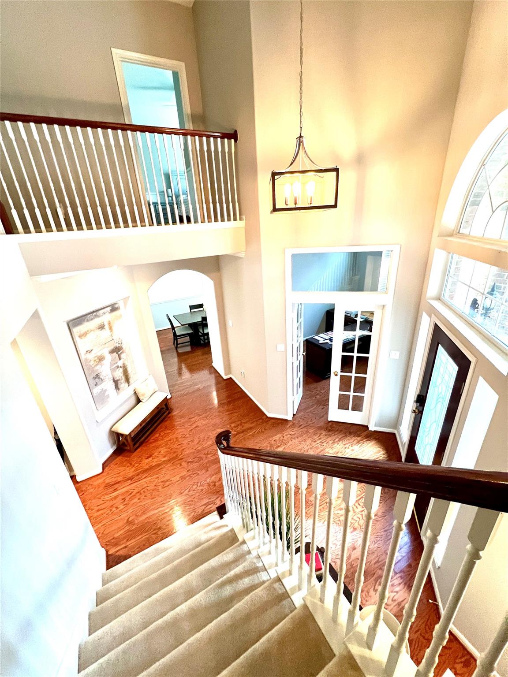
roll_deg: +3.8
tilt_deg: -23.1
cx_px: 254
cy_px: 338
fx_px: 254
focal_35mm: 13
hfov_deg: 89.9
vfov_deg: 106.2
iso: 400
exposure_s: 1/60
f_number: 1.8
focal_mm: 1.57
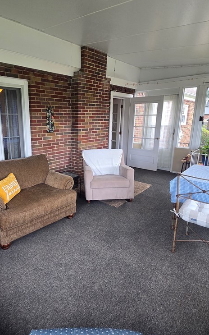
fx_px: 173
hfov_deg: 61.2
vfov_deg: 88.0
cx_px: 76
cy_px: 163
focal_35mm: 19
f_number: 2.2
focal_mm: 2.2
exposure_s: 1/60
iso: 100
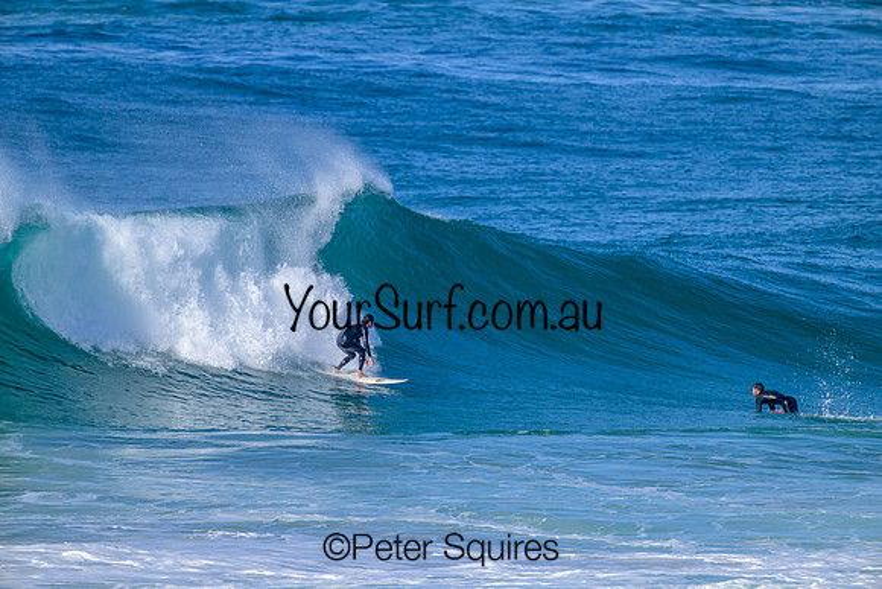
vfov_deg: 2.5
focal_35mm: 560
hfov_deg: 3.7
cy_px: 294
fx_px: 13723
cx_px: 441
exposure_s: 1/2000
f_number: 8
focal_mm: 560
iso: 560
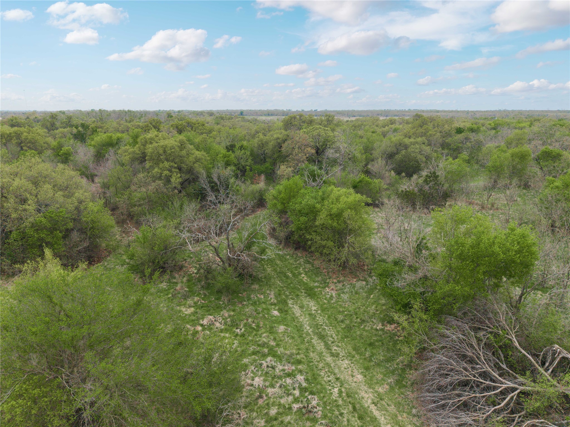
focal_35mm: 24
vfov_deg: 56.8
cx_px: 285
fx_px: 395
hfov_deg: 71.6
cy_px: 214
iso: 190
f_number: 1.8
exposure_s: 1/2000
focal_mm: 8.67
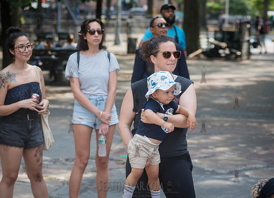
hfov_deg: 16.1
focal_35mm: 124
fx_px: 971
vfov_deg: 11.7
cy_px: 114
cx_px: 138
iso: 500
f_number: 4
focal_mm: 100
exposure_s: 1/800
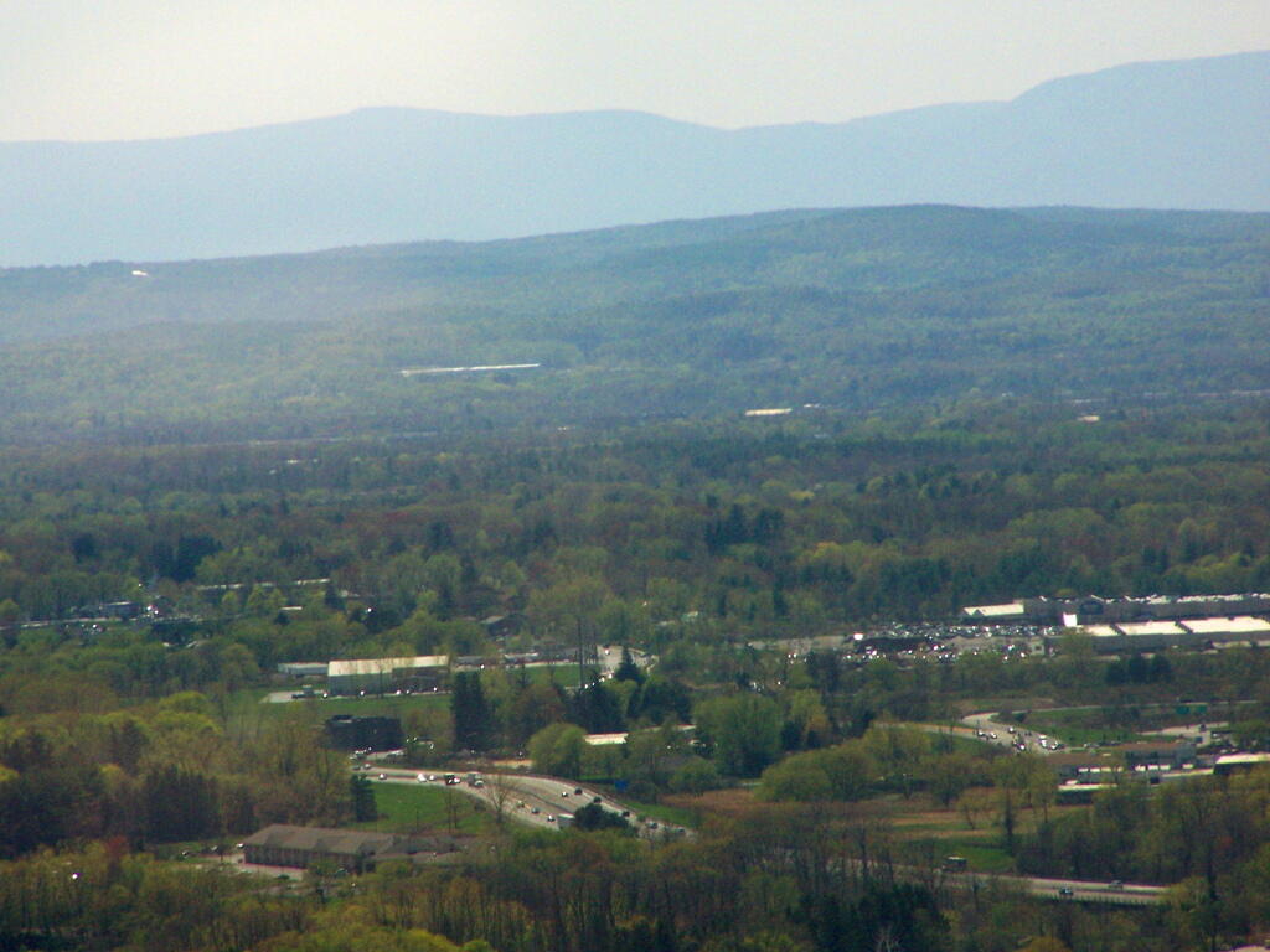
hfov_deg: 5.2
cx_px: 635
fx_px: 13942
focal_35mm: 380
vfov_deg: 3.9
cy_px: 476
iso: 200
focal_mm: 63
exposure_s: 1/500
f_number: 7.1
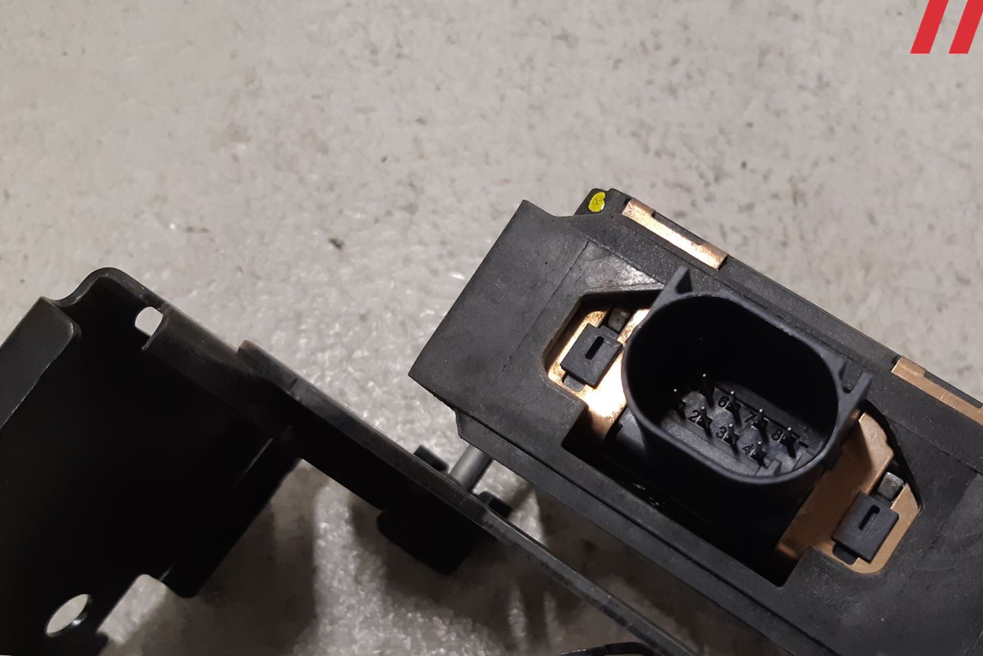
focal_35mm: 38
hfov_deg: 50.0
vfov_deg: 34.6
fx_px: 1038
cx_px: 634
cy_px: 458
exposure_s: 1/50
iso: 125
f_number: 1.7
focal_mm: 3.93
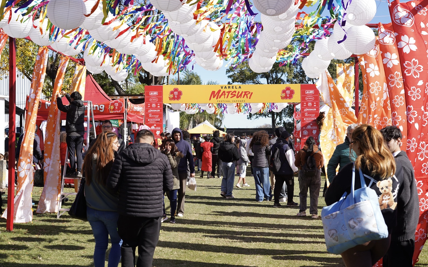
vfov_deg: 24.9
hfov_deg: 38.9
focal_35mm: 52
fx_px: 607
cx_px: 213
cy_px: 138
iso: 125
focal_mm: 50
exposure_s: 1/320
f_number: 5.6
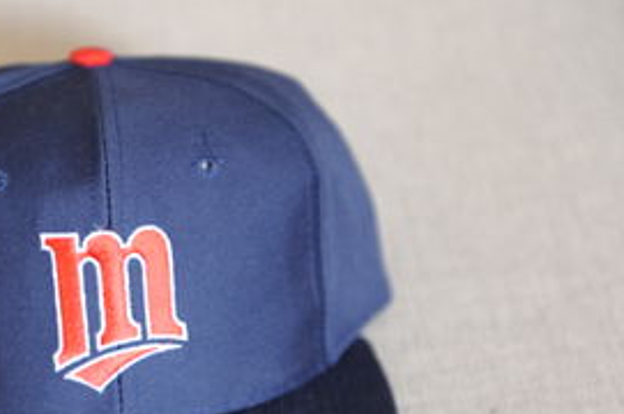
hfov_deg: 16.4
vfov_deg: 11.0
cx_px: 117
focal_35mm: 124
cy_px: 325
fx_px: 2147
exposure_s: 1/6
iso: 200
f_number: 2.8
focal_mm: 70
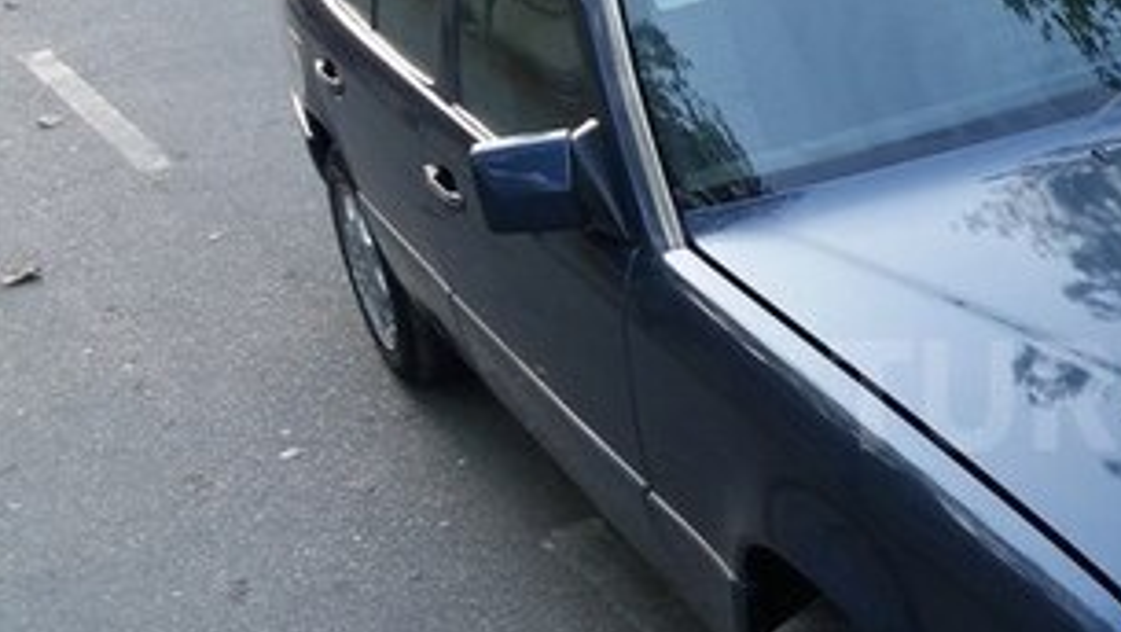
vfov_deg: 18.3
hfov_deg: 29.1
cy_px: 395
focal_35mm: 66
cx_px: 1206
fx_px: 1963
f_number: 1.9
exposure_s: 1/32
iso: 64
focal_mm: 3.7
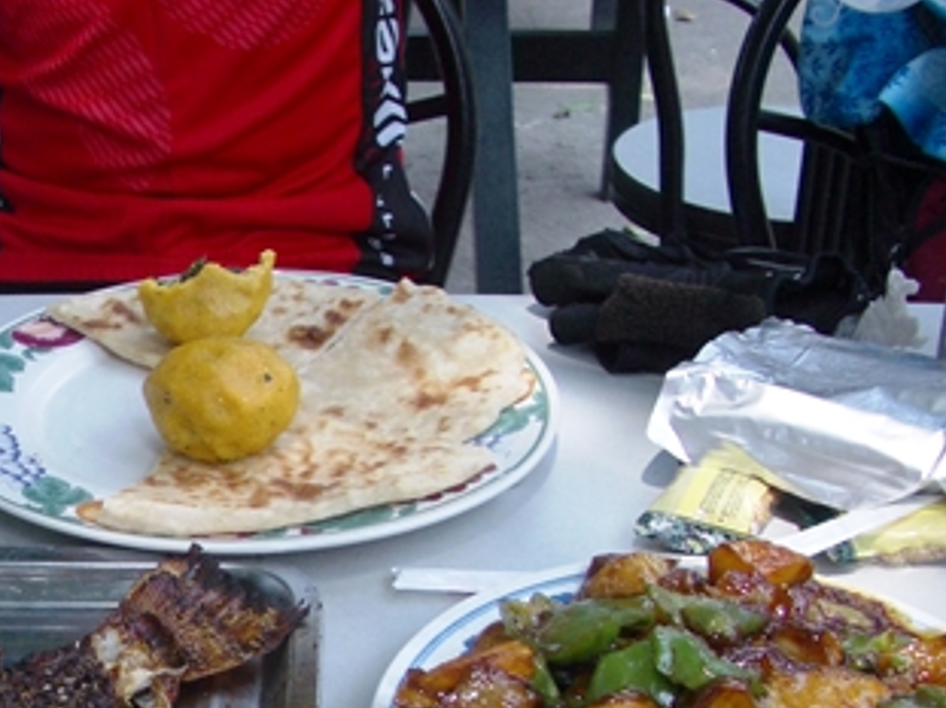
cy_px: 668
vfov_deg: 19.9
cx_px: 179
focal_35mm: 72
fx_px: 1967
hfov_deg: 26.5
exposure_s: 1/320
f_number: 2.6
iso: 50
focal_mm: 5.8
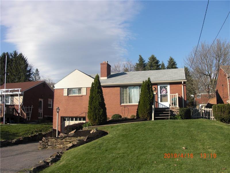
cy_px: 86
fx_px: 239
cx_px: 115
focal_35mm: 36
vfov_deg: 39.7
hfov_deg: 51.4
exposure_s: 1/125
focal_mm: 6.3
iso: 50
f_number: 7.9
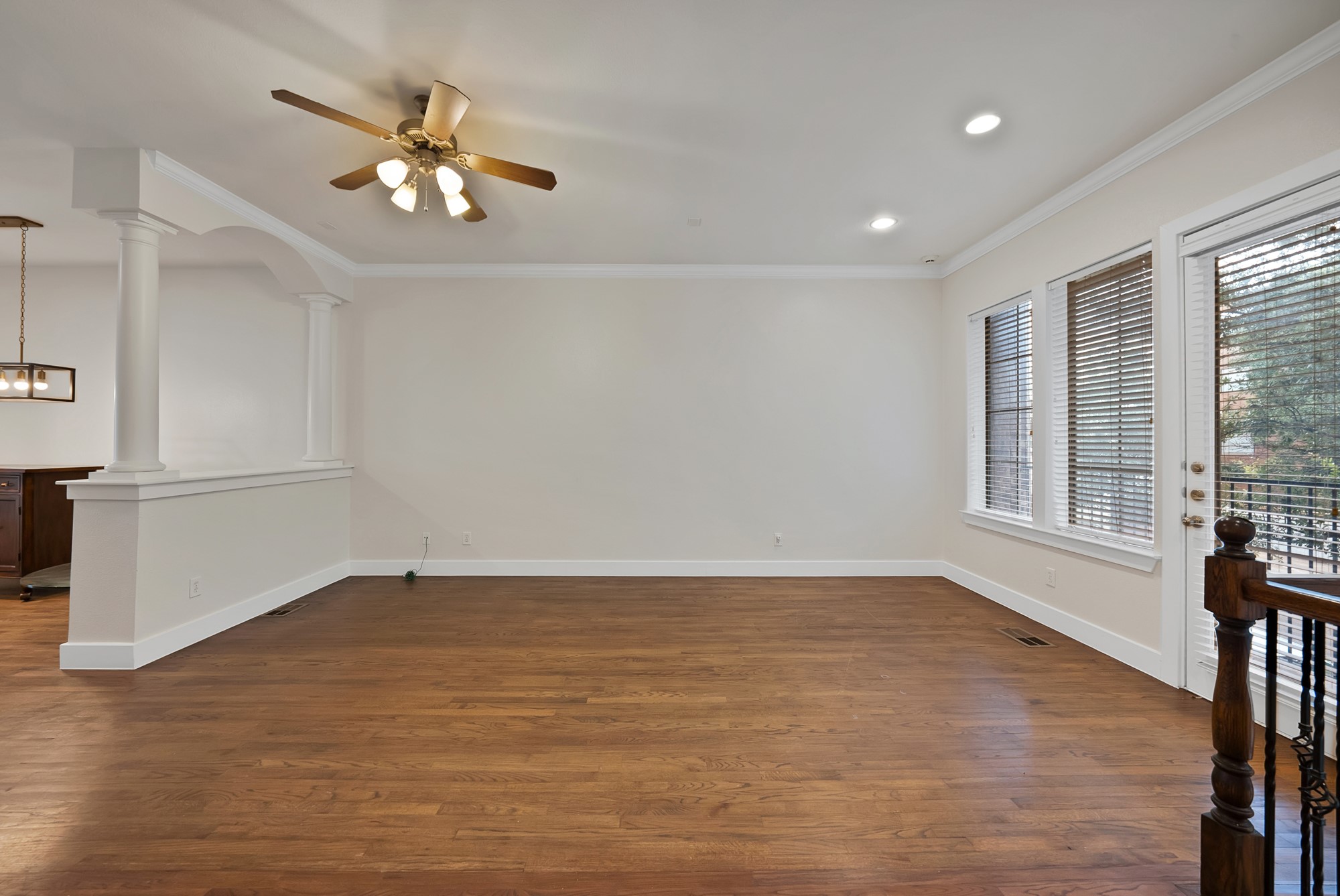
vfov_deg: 90.1
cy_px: 448
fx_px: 447
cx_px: 670
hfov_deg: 112.6
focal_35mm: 12
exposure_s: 1/5
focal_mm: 12
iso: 640
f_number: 9
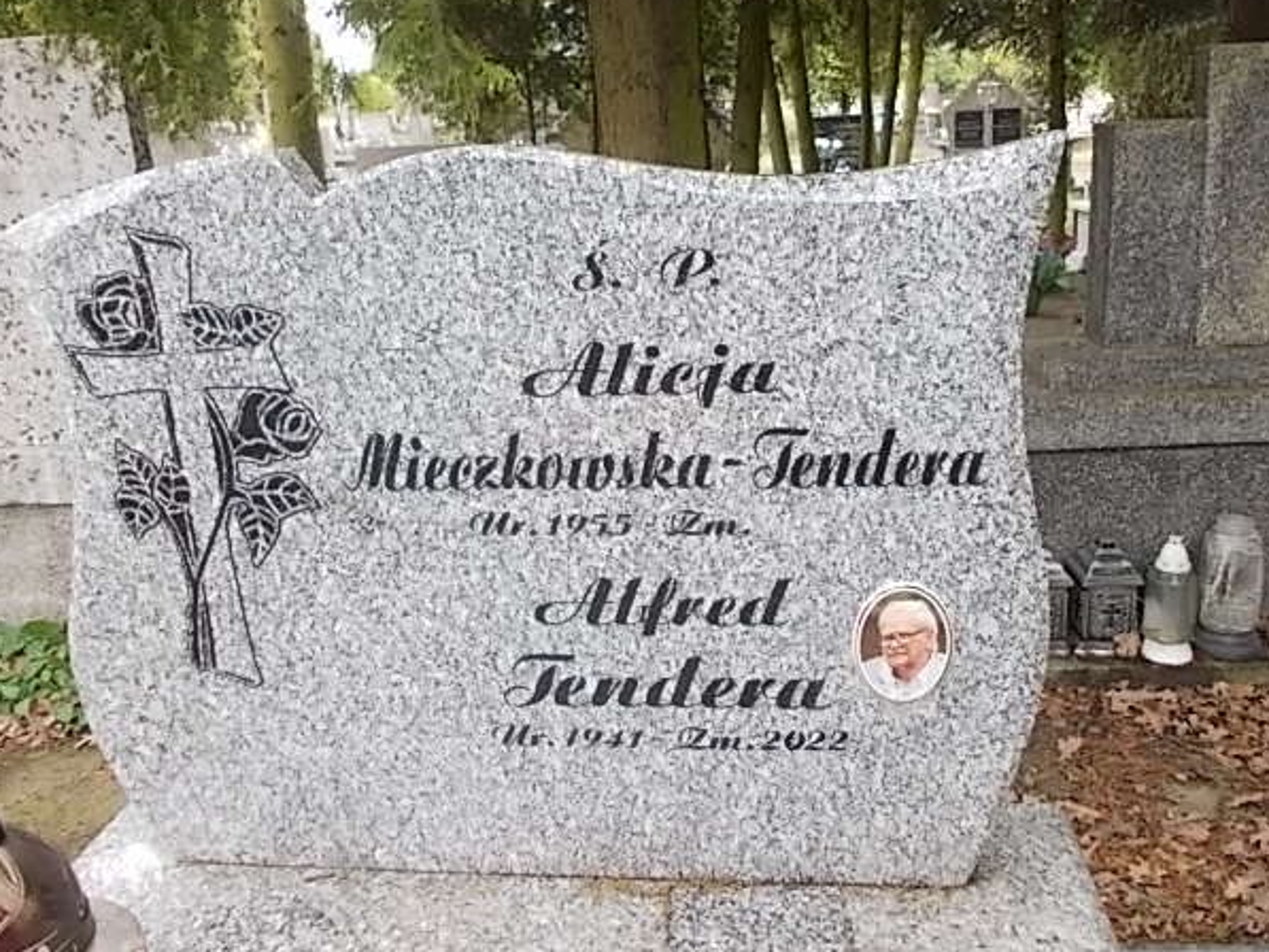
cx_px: 670
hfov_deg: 59.9
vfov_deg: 46.8
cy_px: 446
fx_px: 1100
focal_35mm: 30
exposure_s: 1/50
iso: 80
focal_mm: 4
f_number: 2.7
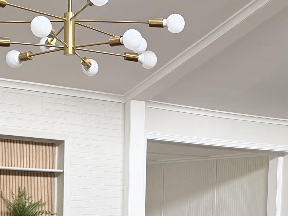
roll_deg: -1.0
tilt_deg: -2.1
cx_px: 181
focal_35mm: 79
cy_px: 237
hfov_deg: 24.6
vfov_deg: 18.0
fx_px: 657
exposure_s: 1/121
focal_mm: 5.96
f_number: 1.6
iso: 125
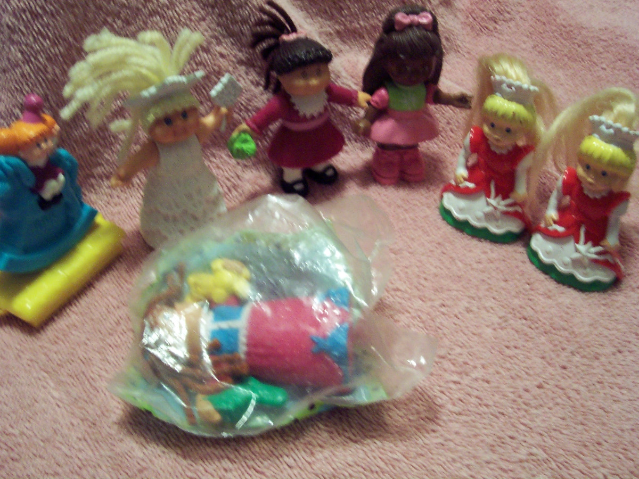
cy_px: 240
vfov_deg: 38.7
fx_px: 683
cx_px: 320
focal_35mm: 37
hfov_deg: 50.1
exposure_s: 1/10
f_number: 2.8
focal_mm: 5.6
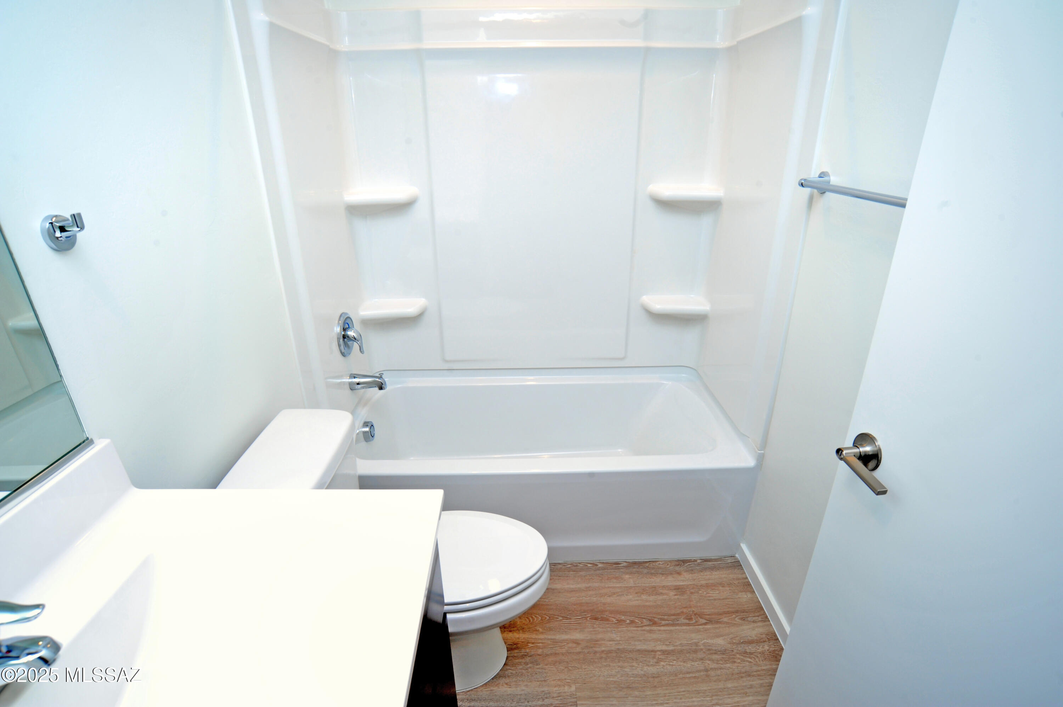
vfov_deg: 67.3
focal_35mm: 18
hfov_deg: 90.0
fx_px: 531
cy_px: 354
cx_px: 532
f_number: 11
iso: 500
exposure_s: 1/30
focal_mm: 18
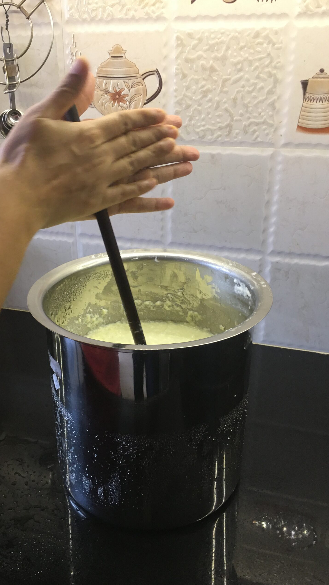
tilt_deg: -24.3
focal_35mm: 32
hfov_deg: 36.6
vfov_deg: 61.0
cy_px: 294
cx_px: 136
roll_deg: -0.1
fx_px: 496
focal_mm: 4.15
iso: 80
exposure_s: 1/17
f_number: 2.2
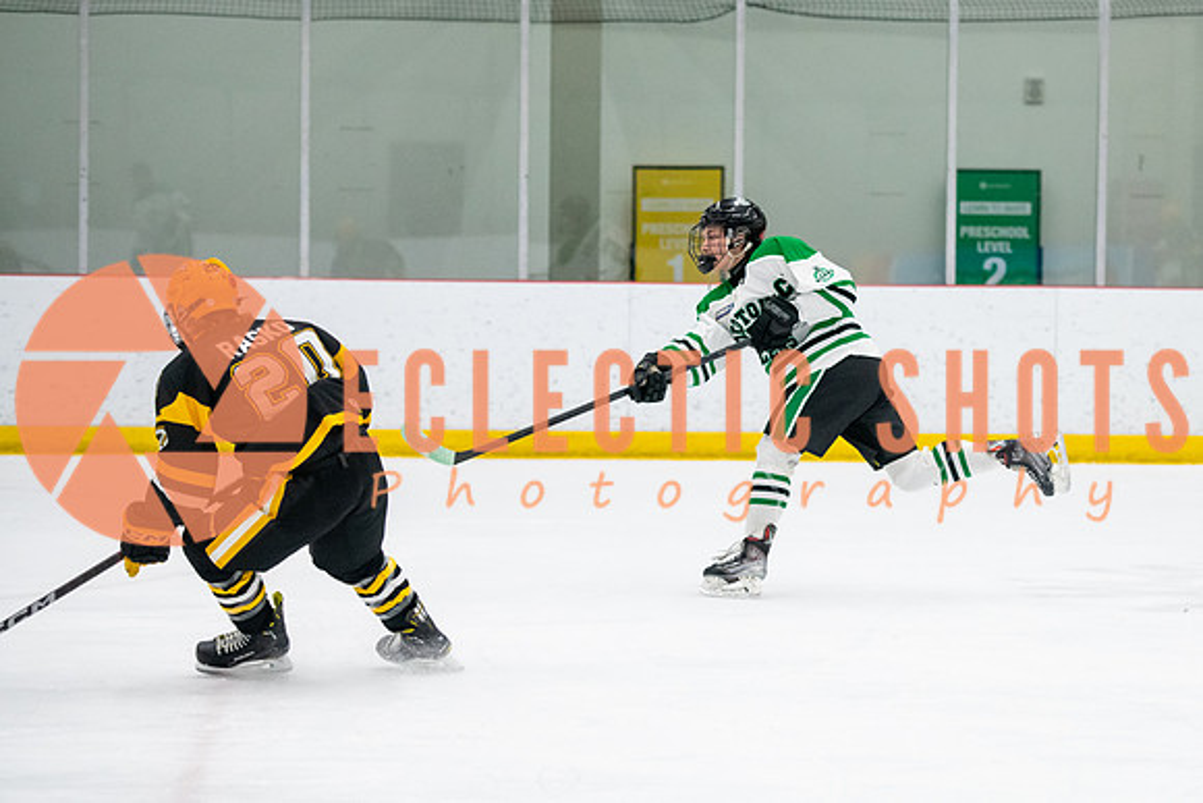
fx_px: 4618
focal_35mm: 138
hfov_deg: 14.8
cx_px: 811
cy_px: 382
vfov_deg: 9.9
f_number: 2.8
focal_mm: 102
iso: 4000
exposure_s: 1/800
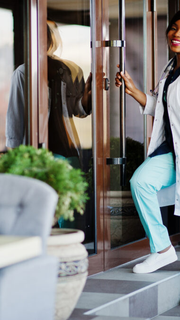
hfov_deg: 9.0
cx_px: 87
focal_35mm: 135
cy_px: 161
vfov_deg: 15.9
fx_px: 1145
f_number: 2
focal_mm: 85
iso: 200
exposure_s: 1/640
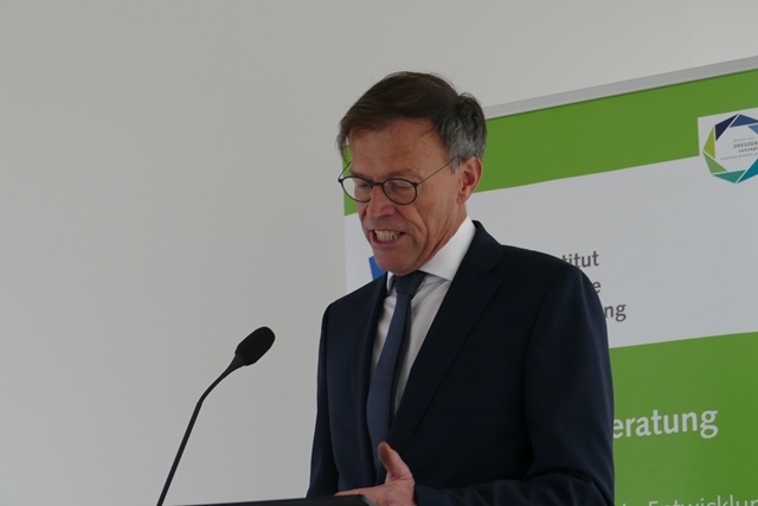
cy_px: 253
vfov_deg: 17.3
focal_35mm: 79
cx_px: 379
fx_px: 1664
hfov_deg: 25.7
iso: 640
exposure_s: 1/80
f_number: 3.7
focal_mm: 28.89
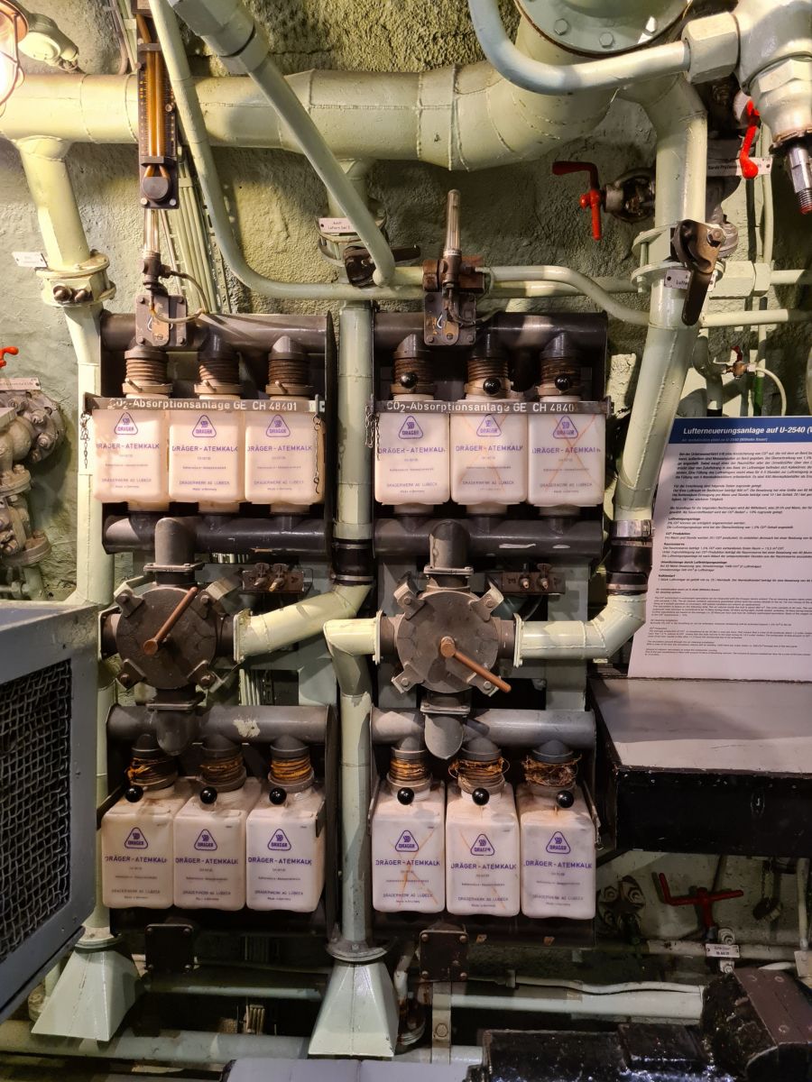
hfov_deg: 53.1
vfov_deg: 67.3
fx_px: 813
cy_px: 541
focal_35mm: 26
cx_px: 406
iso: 400
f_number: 1.8
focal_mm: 5.4
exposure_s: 1/50
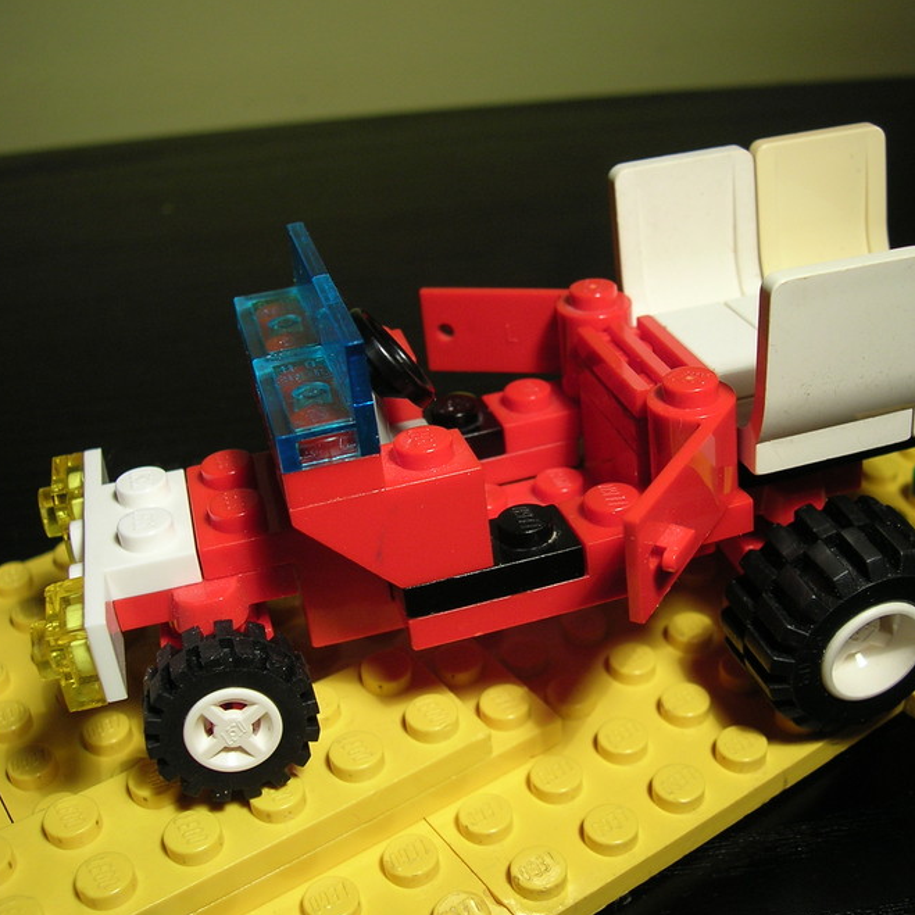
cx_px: 540
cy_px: 464
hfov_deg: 40.8
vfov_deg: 40.9
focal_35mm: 41
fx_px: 1226
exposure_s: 1/56
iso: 50
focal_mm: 5.7
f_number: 2.9
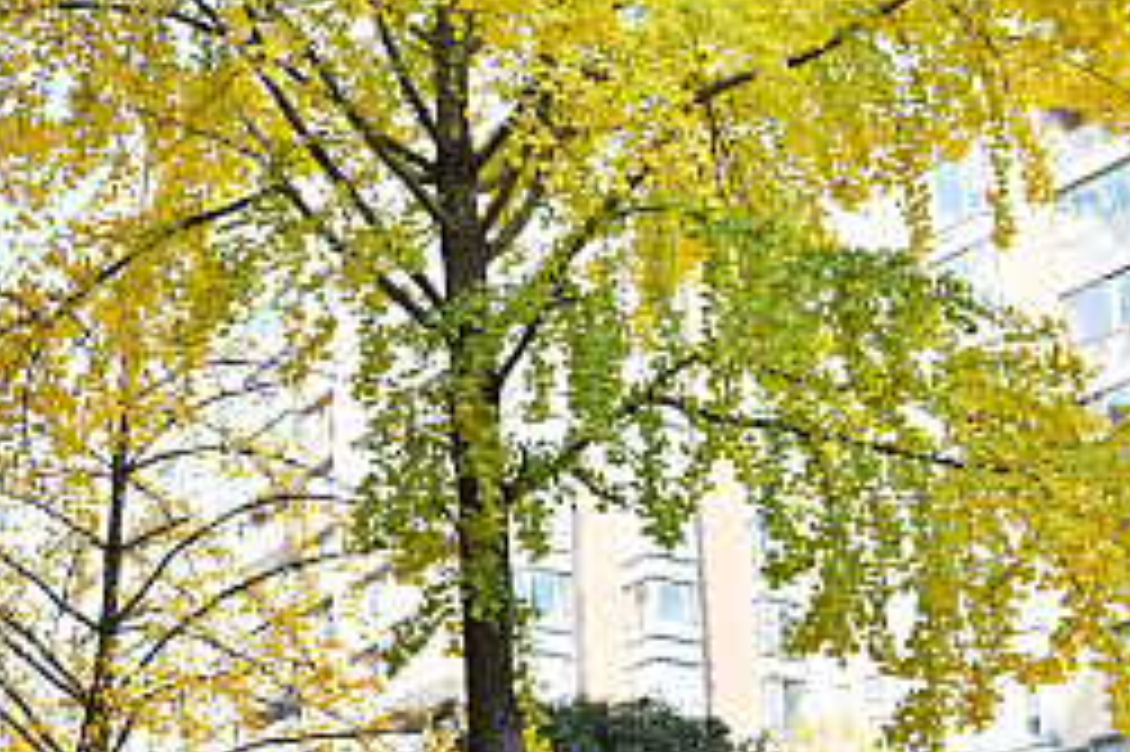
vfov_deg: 20.3
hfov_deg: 30.1
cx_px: 572
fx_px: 2102
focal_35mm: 67
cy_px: 441
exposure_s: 1/1600
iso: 200
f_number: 2.8
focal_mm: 14
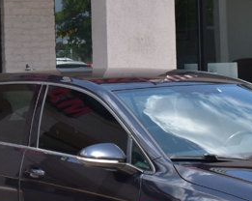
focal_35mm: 188
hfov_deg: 10.2
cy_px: 74
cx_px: -21
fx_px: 1400
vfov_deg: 8.2
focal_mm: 34
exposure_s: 1/400
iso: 400
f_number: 11
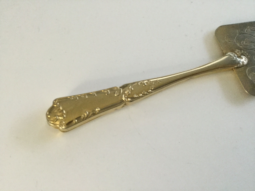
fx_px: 228
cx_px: 128
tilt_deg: -72.7
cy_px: 96
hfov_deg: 58.4
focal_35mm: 31
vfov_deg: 45.4
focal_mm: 3.3
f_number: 2.4
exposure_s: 1/17
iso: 200
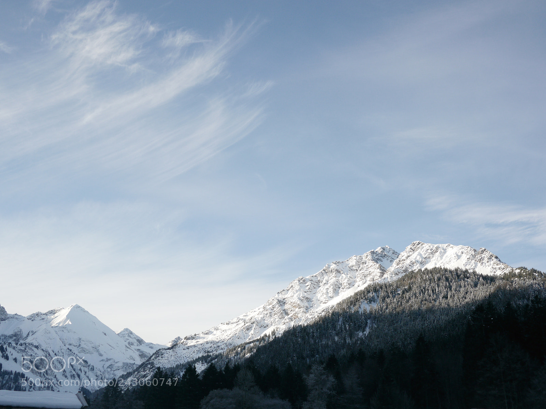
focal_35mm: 40
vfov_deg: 36.0
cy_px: 204
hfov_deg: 46.8
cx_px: 273
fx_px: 631
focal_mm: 20
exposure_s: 1/640
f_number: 5
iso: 160
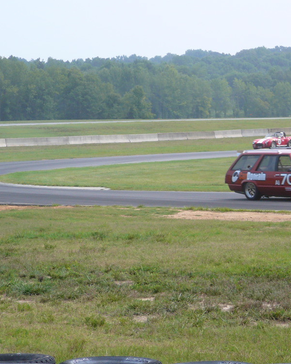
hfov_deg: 8.6
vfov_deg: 10.8
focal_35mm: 179
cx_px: 227
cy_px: 182
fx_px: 1926
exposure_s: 1/400
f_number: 4
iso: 80
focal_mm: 20.4
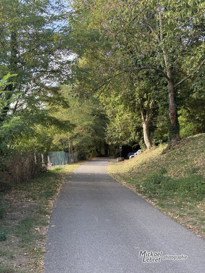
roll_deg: -0.3
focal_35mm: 48
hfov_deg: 30.3
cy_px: 136
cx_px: 102
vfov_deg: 39.7
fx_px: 379
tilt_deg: +8.2
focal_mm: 6.76
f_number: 1.78
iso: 100
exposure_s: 1/343
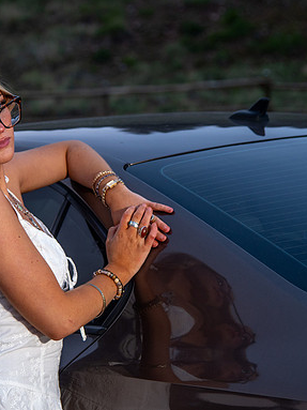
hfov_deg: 11.7
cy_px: 173
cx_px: 98
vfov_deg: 15.6
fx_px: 1491
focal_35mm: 126
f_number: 4
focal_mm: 75
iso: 1600
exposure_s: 1/160
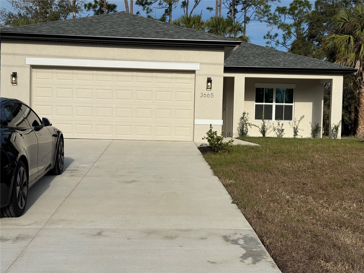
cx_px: 182
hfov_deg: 39.7
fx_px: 505
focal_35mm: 48
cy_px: 136
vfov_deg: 30.3
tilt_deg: -0.9
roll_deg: -1.5
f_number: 1.78
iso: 64
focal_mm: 6.76
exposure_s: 1/11364
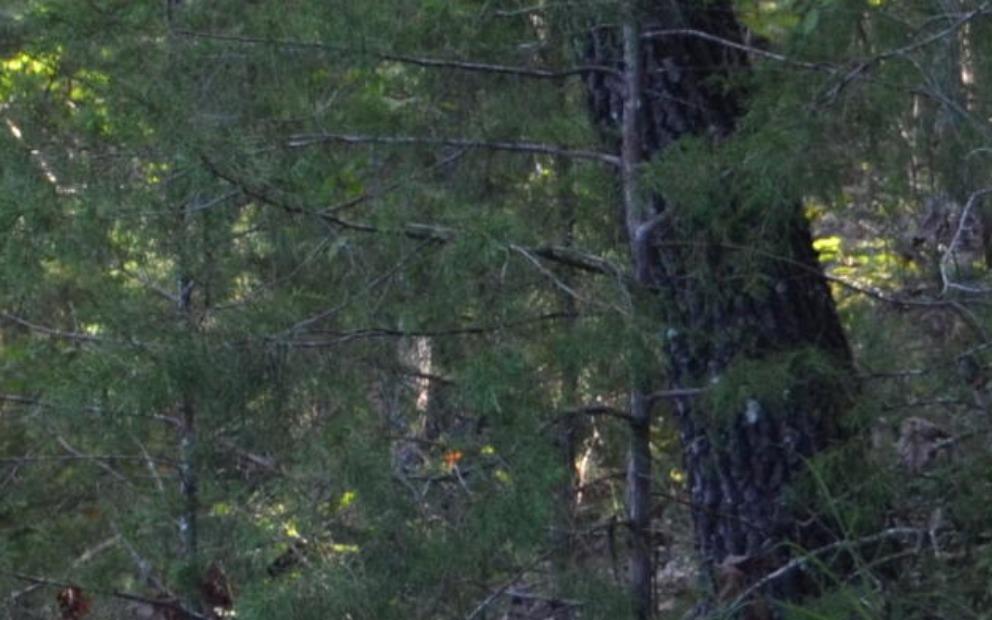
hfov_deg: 8.0
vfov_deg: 5.1
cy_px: 203
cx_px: -590
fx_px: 6906
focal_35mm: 255
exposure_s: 1/90
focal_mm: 35
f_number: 4.8
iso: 400
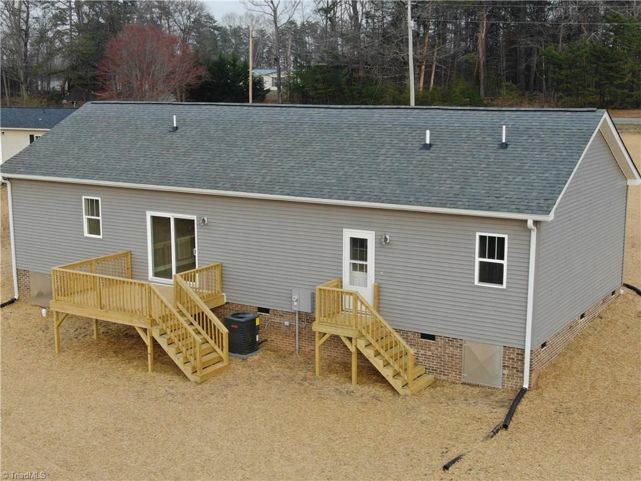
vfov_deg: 30.3
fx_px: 889
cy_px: 240
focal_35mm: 48
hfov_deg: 39.7
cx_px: 320
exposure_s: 1/147
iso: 100
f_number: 3.8
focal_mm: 8.6
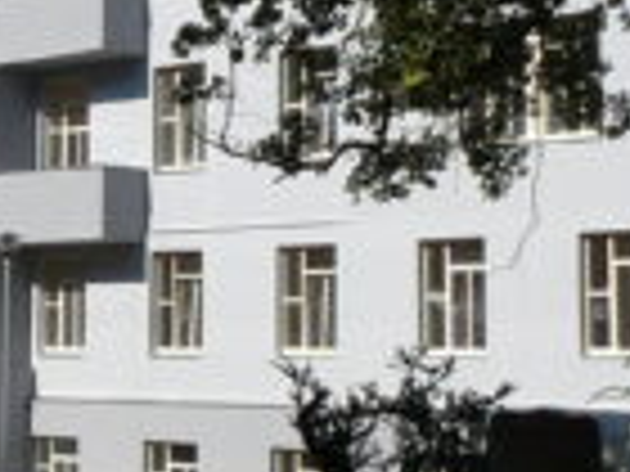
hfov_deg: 15.7
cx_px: -171
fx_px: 2184
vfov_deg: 12.3
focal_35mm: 120
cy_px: 81
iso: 80
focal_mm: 5.2
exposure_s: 1/640
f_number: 5
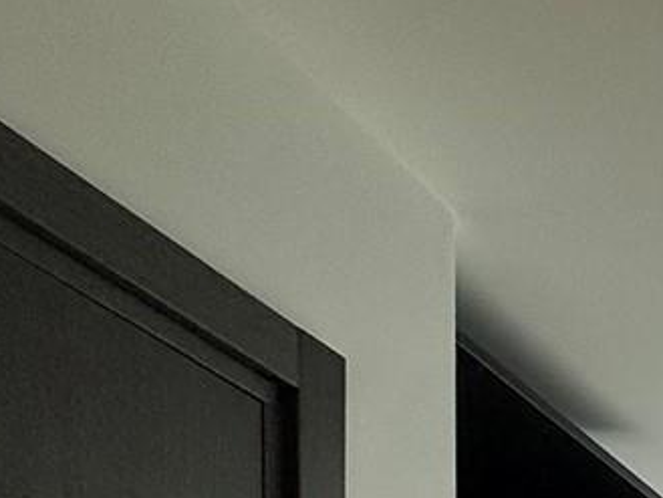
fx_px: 1303
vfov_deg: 15.9
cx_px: 1328
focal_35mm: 68
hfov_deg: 18.5
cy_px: 1048
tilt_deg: +0.5
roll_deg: +0.4
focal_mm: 2.22
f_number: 2.2
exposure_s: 1/363
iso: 50
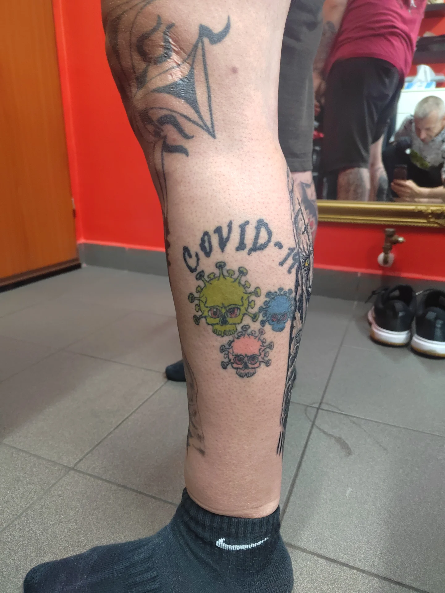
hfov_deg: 58.9
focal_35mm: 23
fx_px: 394
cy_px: 296
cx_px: 222
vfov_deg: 73.9
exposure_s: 1/33.3
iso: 4400
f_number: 1.9
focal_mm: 5.52
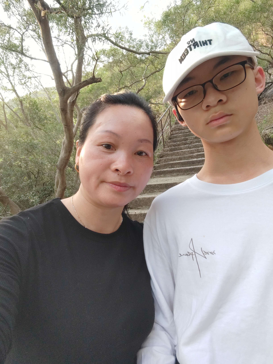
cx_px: 136
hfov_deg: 81.7
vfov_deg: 98.2
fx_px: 158
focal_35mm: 15
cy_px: 182
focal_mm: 2.87
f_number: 2.2
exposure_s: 1/50
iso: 303
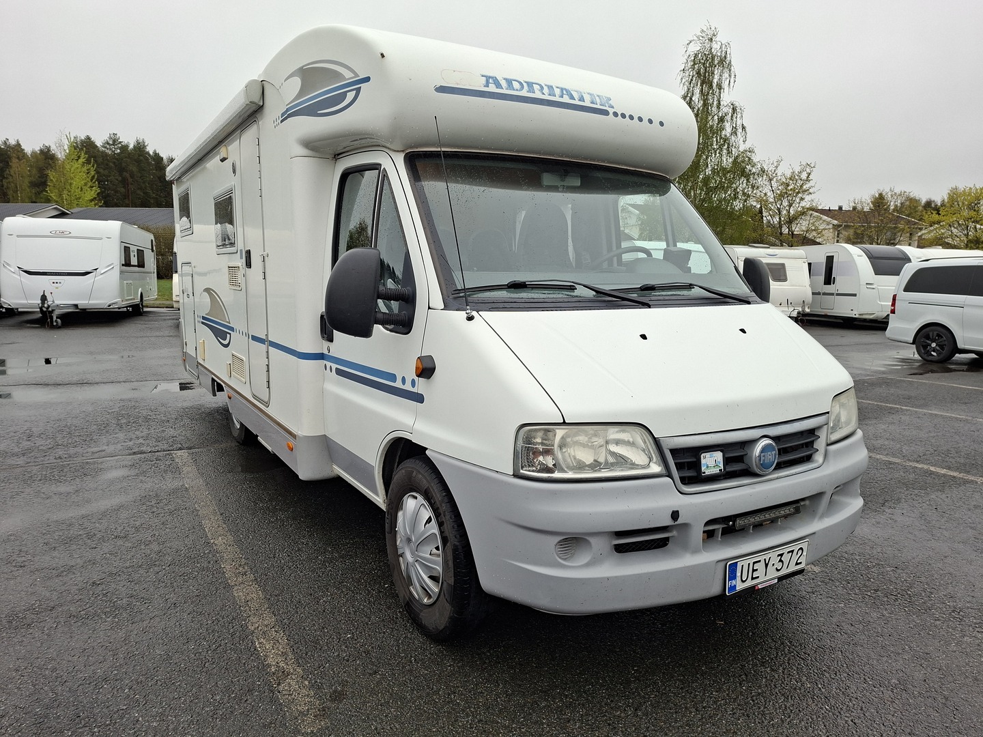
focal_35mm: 23
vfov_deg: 58.9
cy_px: 368
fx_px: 653
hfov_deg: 73.9
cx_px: 492
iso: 50
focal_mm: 5.54
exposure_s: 1/573
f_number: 1.8
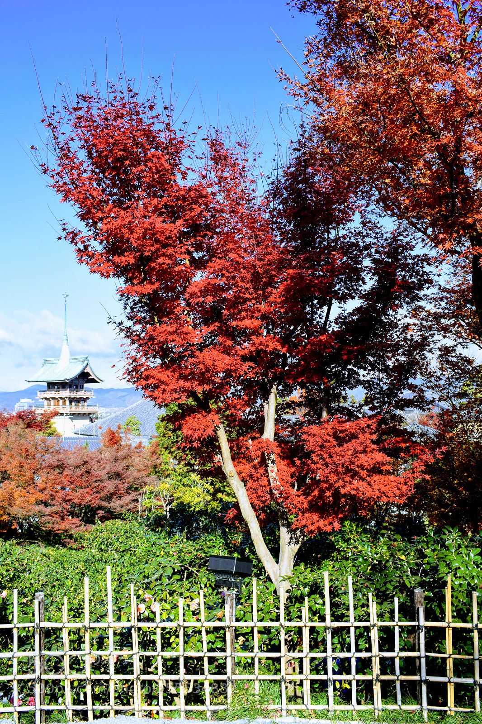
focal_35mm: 36
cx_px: 241
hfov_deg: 36.9
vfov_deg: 53.1
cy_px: 362
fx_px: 723
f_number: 8
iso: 200
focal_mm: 24
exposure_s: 1/320
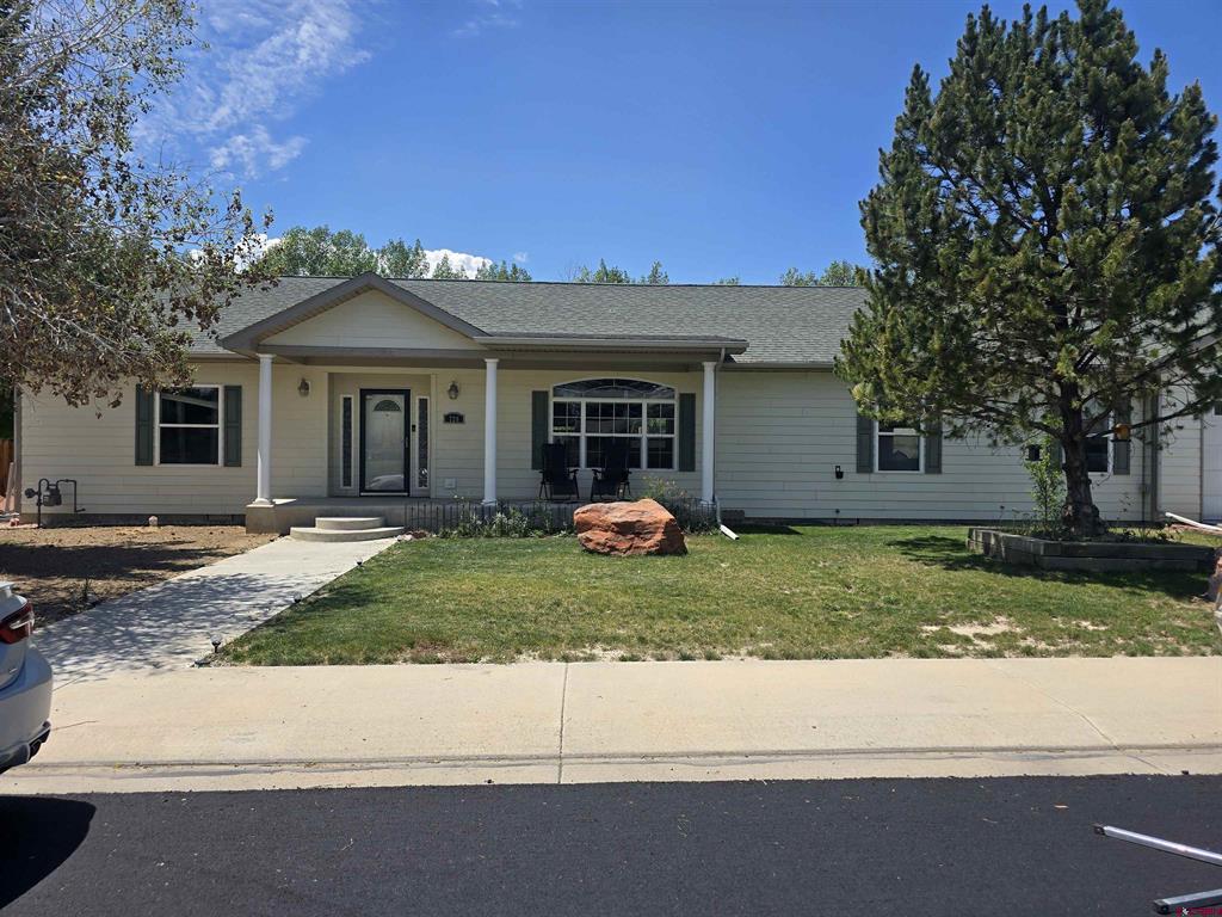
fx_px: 812
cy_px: 458
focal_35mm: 23
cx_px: 611
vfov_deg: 58.9
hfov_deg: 73.9
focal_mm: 6.3
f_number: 1.7
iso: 12
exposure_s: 1/890
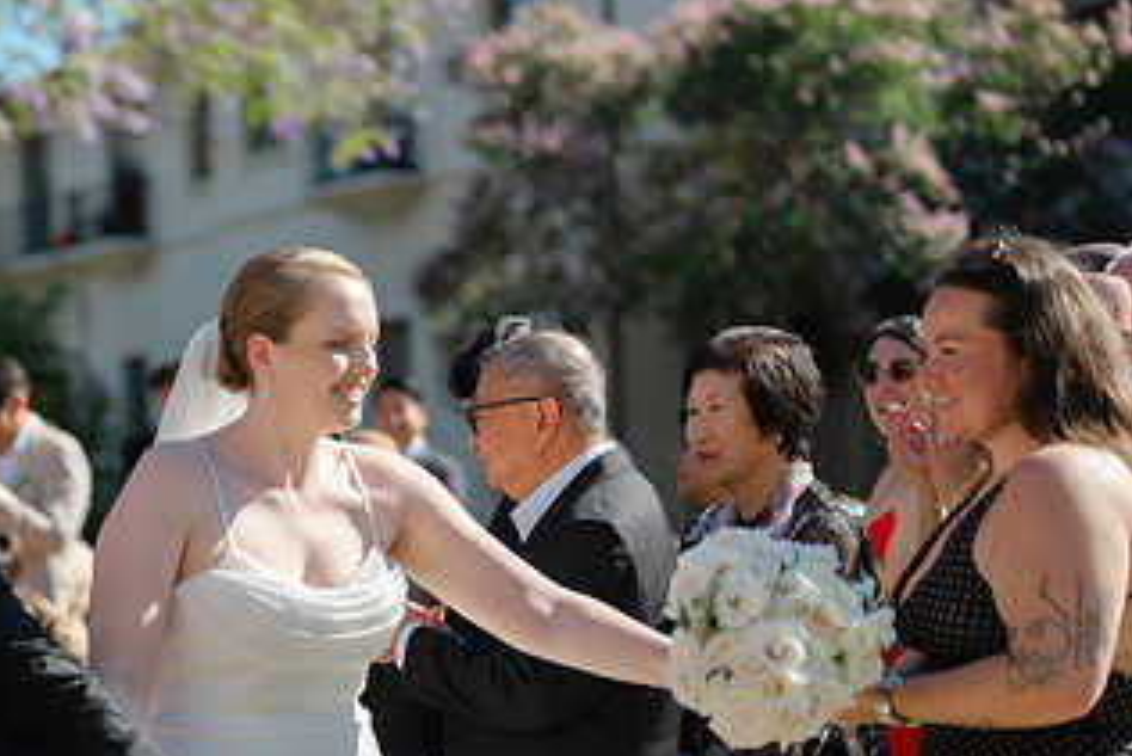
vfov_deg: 16.2
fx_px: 2642
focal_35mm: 84
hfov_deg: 23.5
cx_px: 111
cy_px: 604
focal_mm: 55
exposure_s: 1/2500
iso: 160
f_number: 1.7
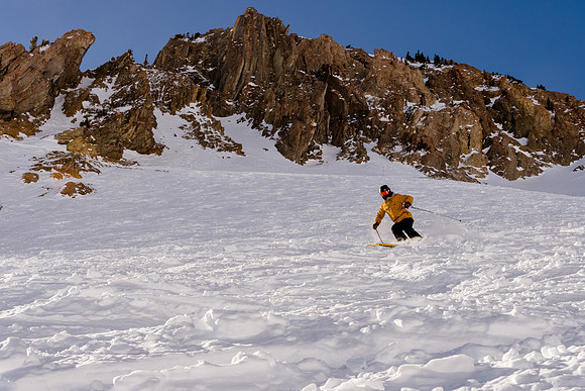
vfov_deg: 25.3
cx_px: 290
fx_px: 869
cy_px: 195
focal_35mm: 53
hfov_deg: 37.2
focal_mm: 35
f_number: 14
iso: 160
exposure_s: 1/320
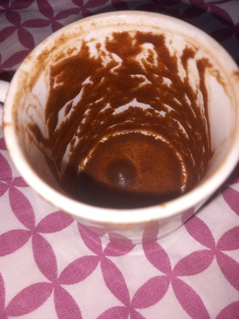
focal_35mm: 27
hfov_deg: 51.4
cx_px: 120
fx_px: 249
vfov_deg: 65.3
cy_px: 160
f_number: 1.8
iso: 20
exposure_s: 1/100
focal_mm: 4
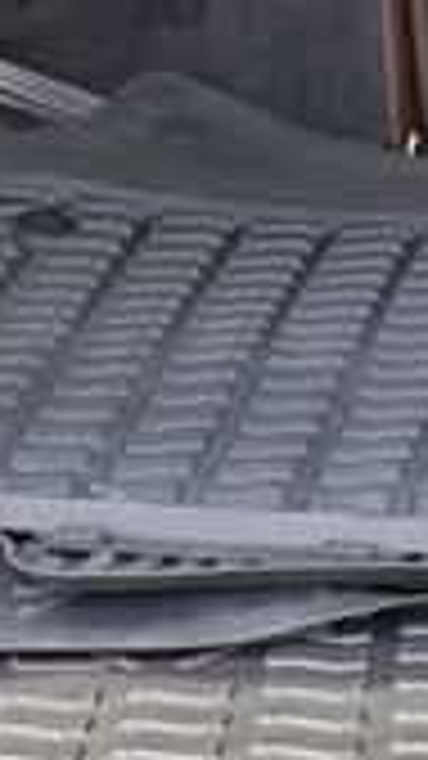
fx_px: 3471
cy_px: 166
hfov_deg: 7.0
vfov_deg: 12.5
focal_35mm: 172
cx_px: 595
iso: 400
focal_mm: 29
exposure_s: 1/50
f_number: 8
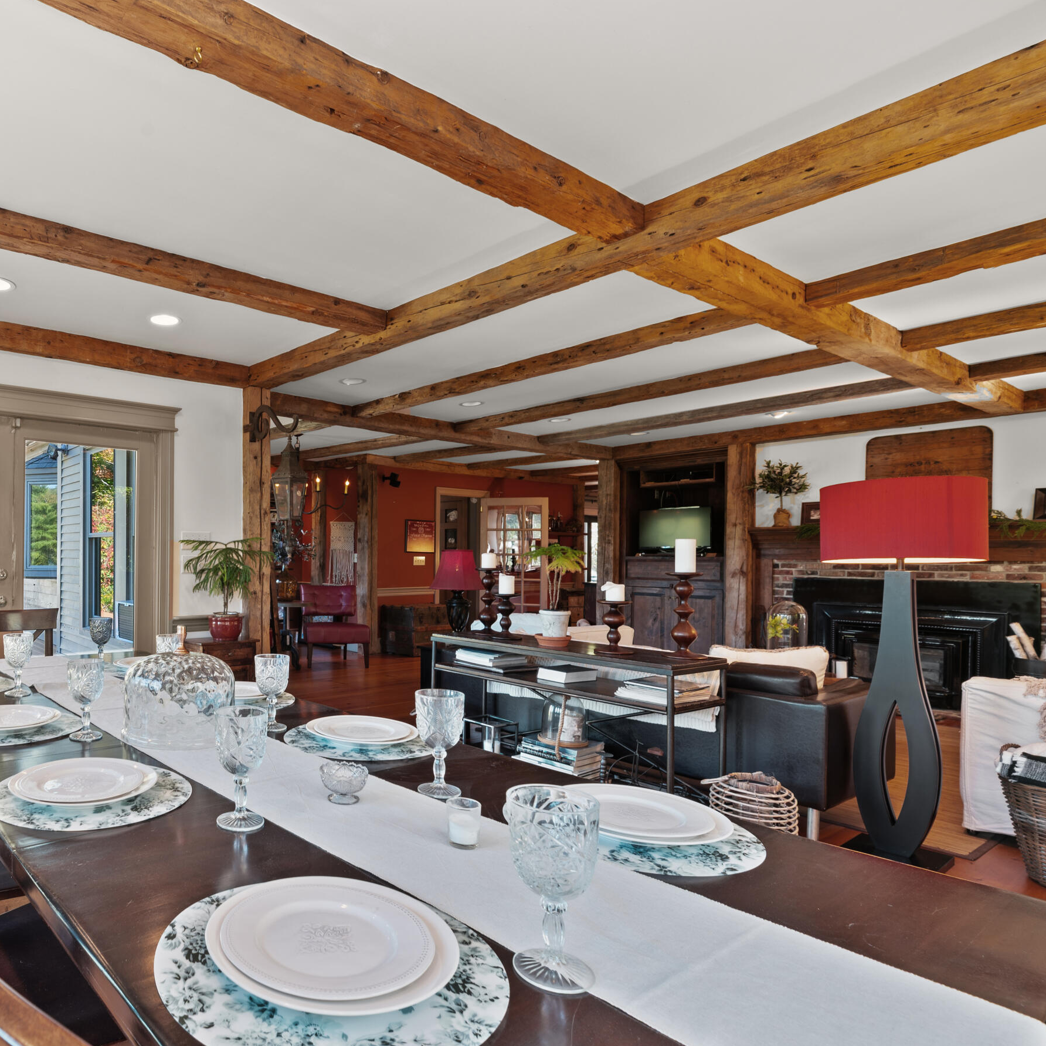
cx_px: 232
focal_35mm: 20
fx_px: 684
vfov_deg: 74.8
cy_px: 554
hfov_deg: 68.7
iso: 320
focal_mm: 14
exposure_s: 1/1.67
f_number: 9
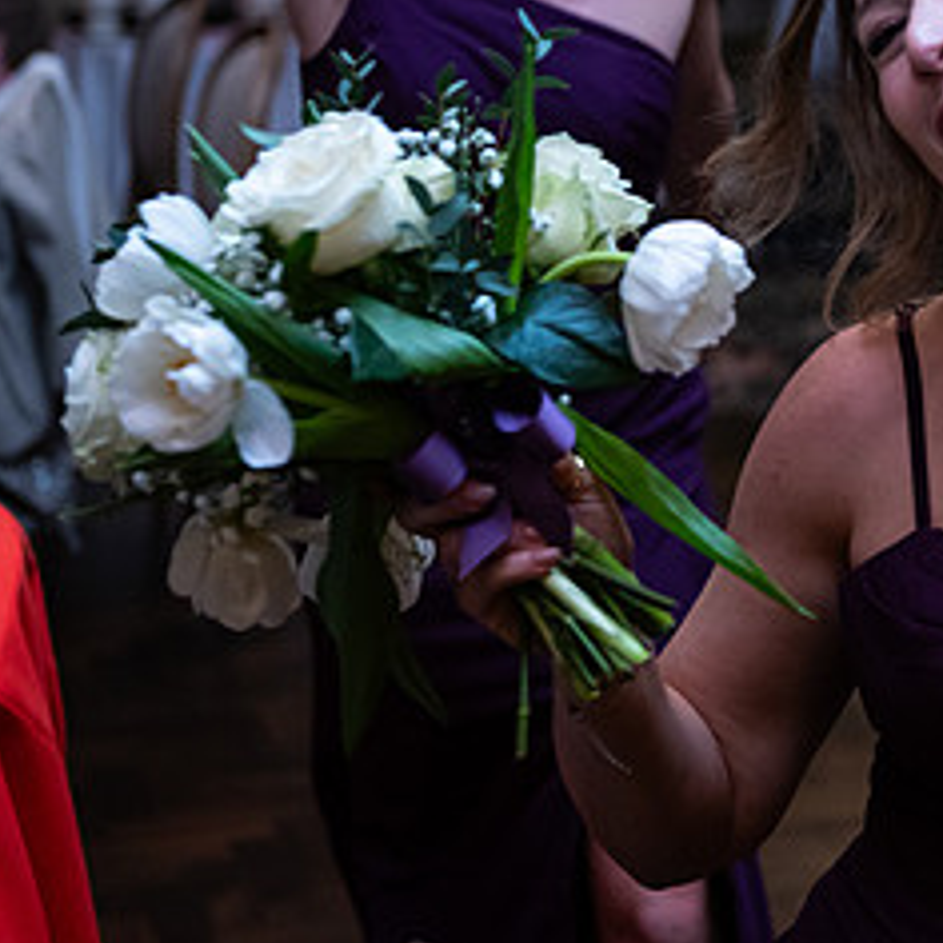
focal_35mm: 117
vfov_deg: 14.8
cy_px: 182
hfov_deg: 14.5
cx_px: 1095
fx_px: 3606
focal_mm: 56
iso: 800
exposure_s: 1/160
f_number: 3.5
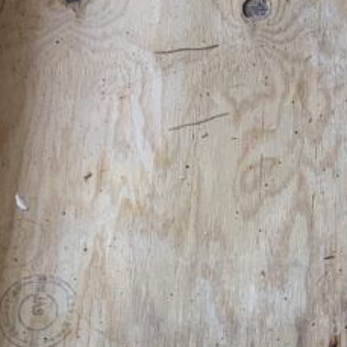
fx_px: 1622
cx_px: 379
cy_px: 317
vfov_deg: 12.1
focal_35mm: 143
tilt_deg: -66.7
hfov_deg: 12.0
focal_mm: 3
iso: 40
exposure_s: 1/62
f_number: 1.8
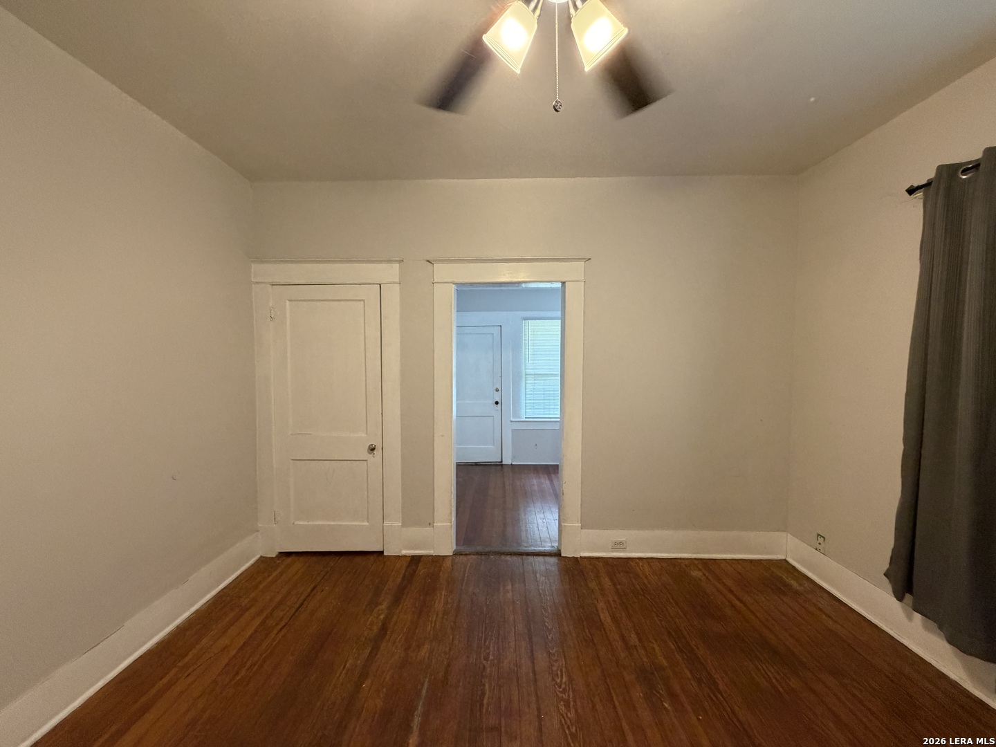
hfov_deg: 102.1
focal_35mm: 14
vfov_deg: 85.7
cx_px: 498
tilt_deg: -2.2
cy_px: 374
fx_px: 403
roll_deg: -0.2
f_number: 2.2
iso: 500
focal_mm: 2.22
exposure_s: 1/60
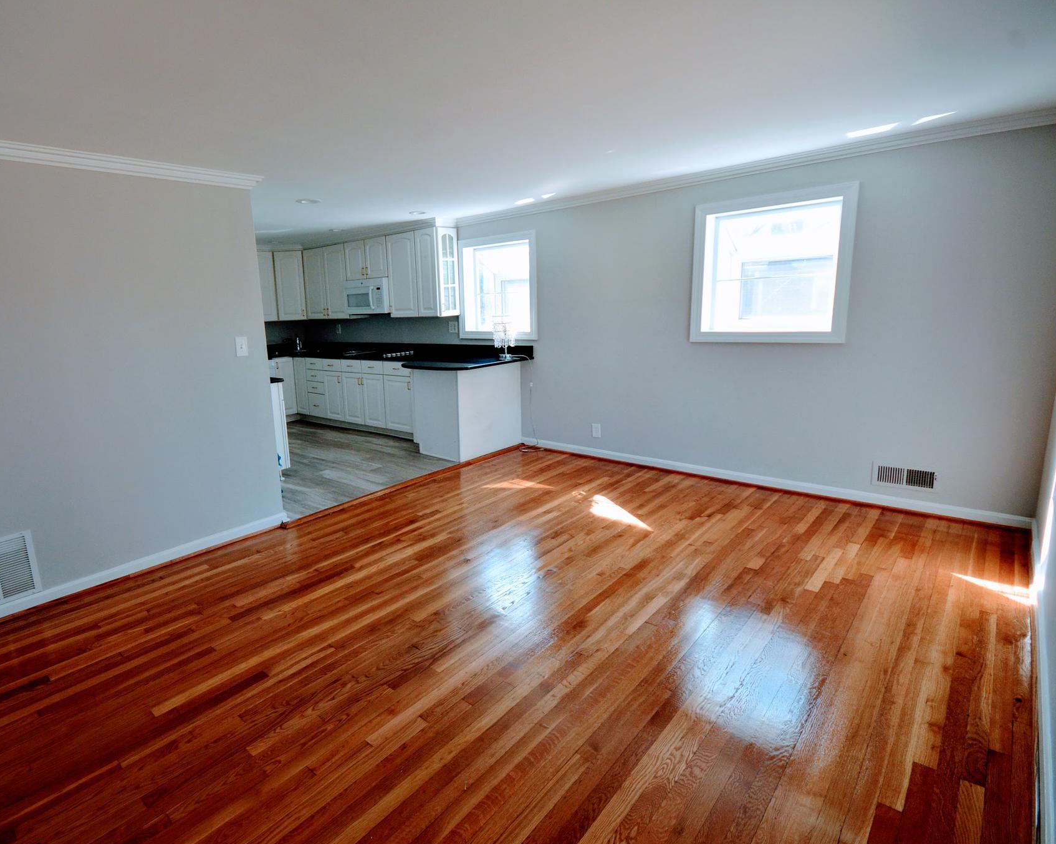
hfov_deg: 88.5
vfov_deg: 77.0
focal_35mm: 17
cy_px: 423
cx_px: 423
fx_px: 531
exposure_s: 1/125
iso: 400
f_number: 5.6
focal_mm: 10
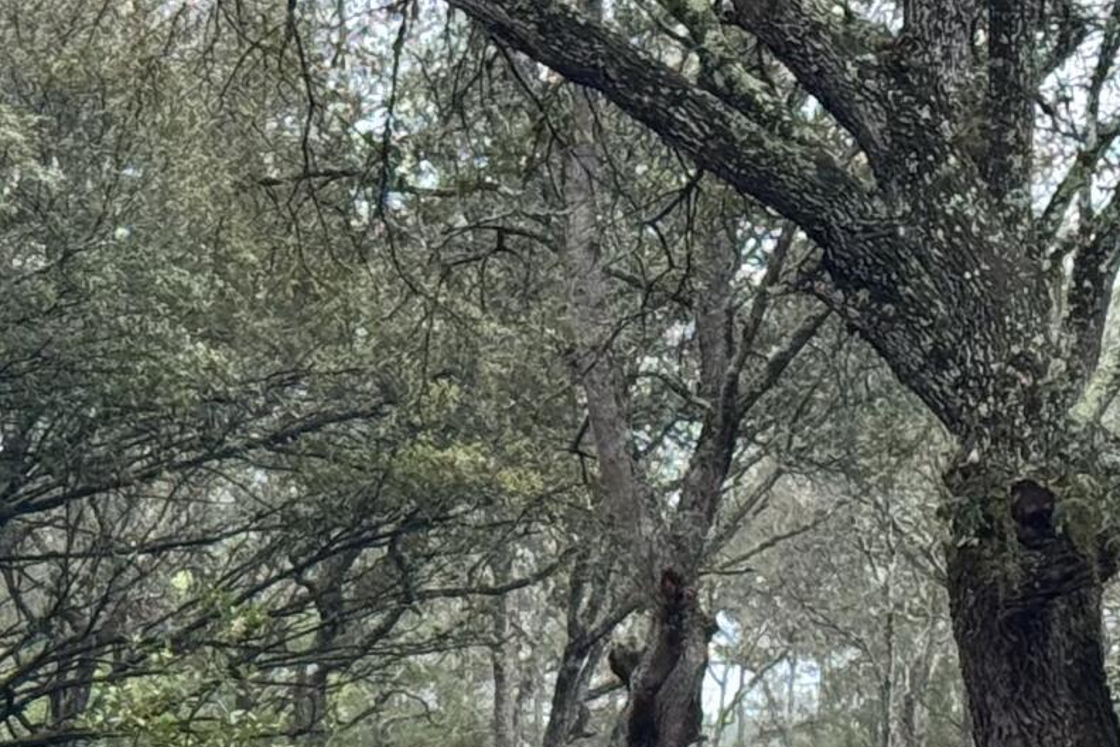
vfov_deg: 7.2
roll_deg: -0.3
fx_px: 5880
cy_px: 934
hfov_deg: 10.7
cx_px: -164
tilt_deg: -1.8
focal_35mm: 189
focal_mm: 6.76
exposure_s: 1/451
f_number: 1.78
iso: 64
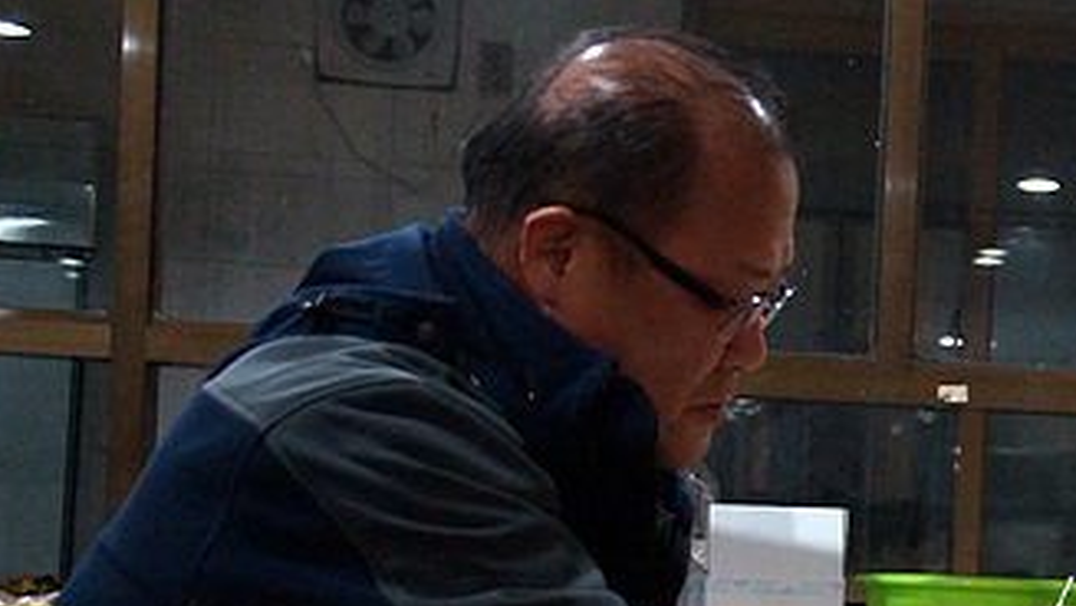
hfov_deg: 19.7
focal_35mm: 106
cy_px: 547
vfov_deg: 11.4
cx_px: 1037
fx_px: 3025
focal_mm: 34
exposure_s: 1/60
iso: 3200
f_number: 4.5
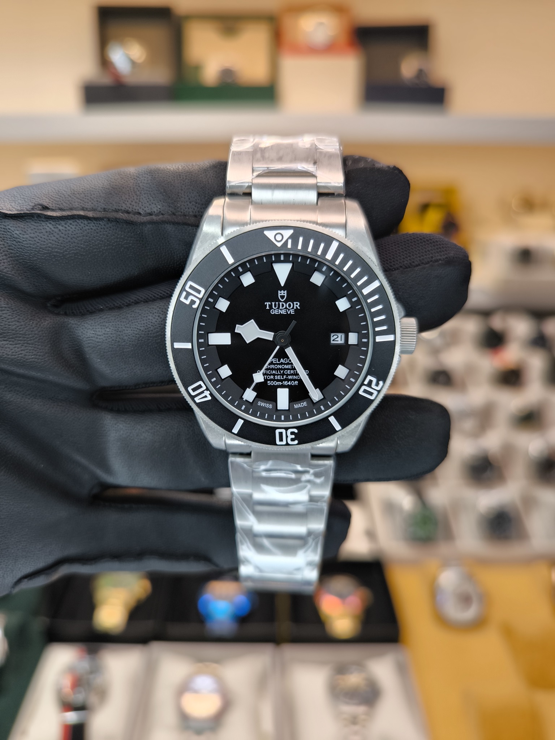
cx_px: 278
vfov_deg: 71.6
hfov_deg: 56.8
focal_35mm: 24
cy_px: 370
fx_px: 513
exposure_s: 1/86.7
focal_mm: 6.92
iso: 50
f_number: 1.9
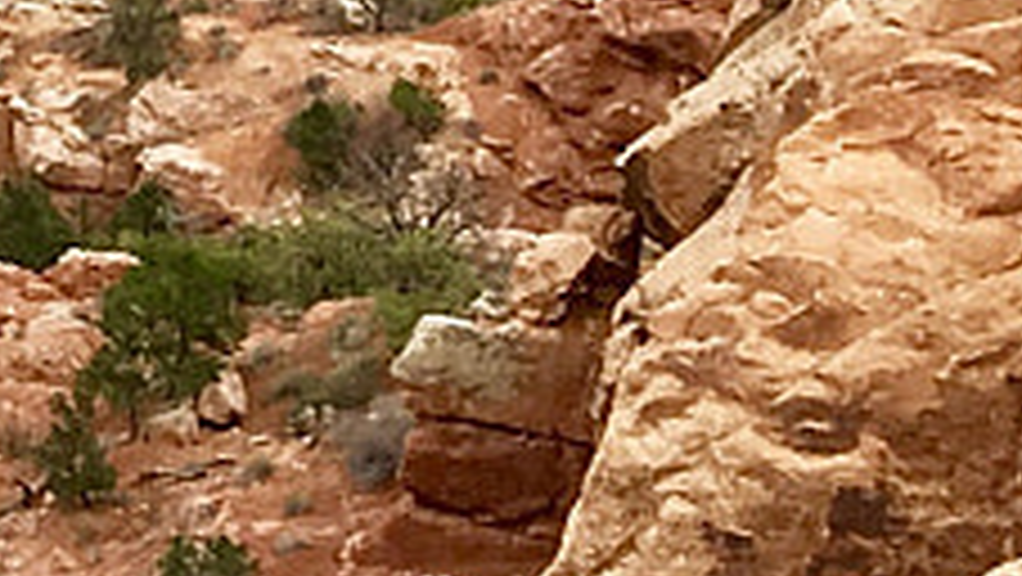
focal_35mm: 223
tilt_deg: -15.4
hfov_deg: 8.9
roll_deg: -0.5
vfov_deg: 5.1
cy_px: -1346
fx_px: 6047
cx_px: -1211
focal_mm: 4.15
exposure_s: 1/810
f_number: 2.2
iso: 25
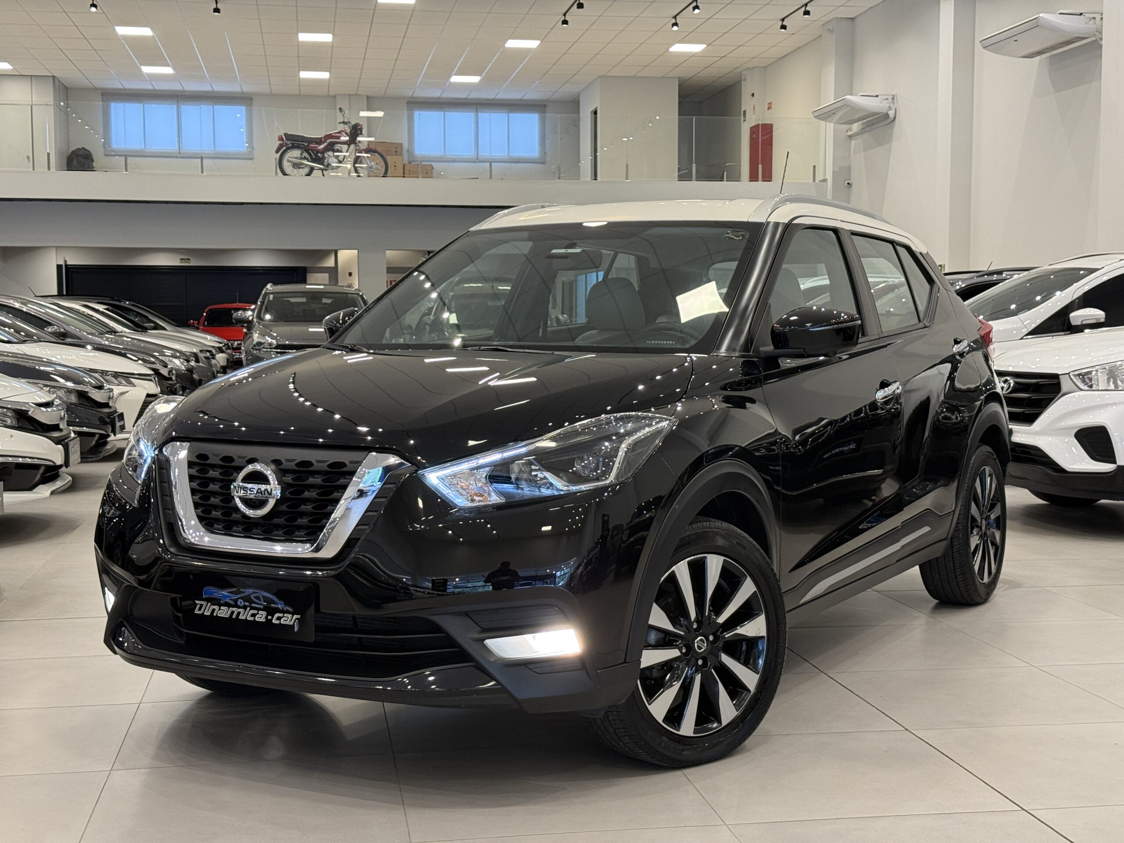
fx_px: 1559
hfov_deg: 39.7
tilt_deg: -3.1
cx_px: 562
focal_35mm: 48
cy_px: 422
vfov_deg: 30.3
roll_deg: +0.4
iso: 200
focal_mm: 6.76
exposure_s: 1/60
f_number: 1.78
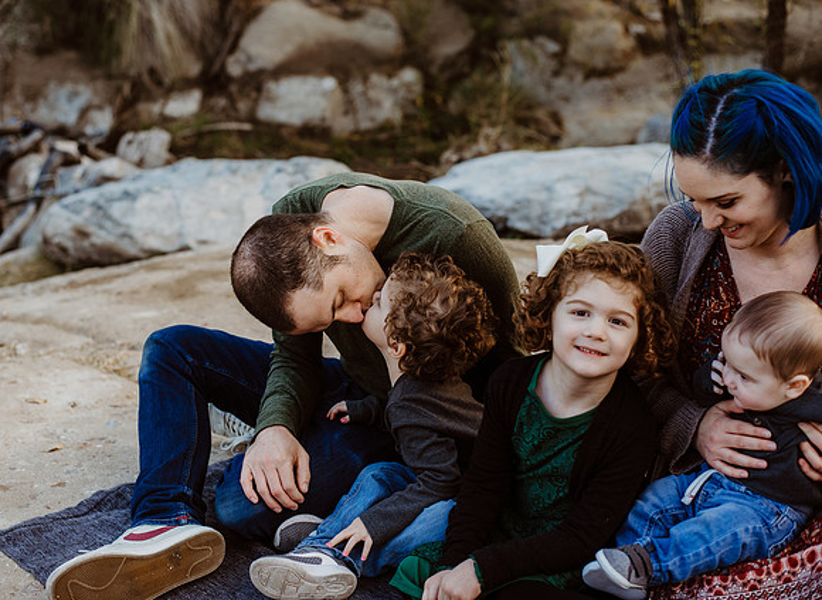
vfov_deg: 27.0
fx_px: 1249
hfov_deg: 36.4
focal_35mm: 53
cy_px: 300
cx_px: 373
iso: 400
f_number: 3.2
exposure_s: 1/800
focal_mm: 50
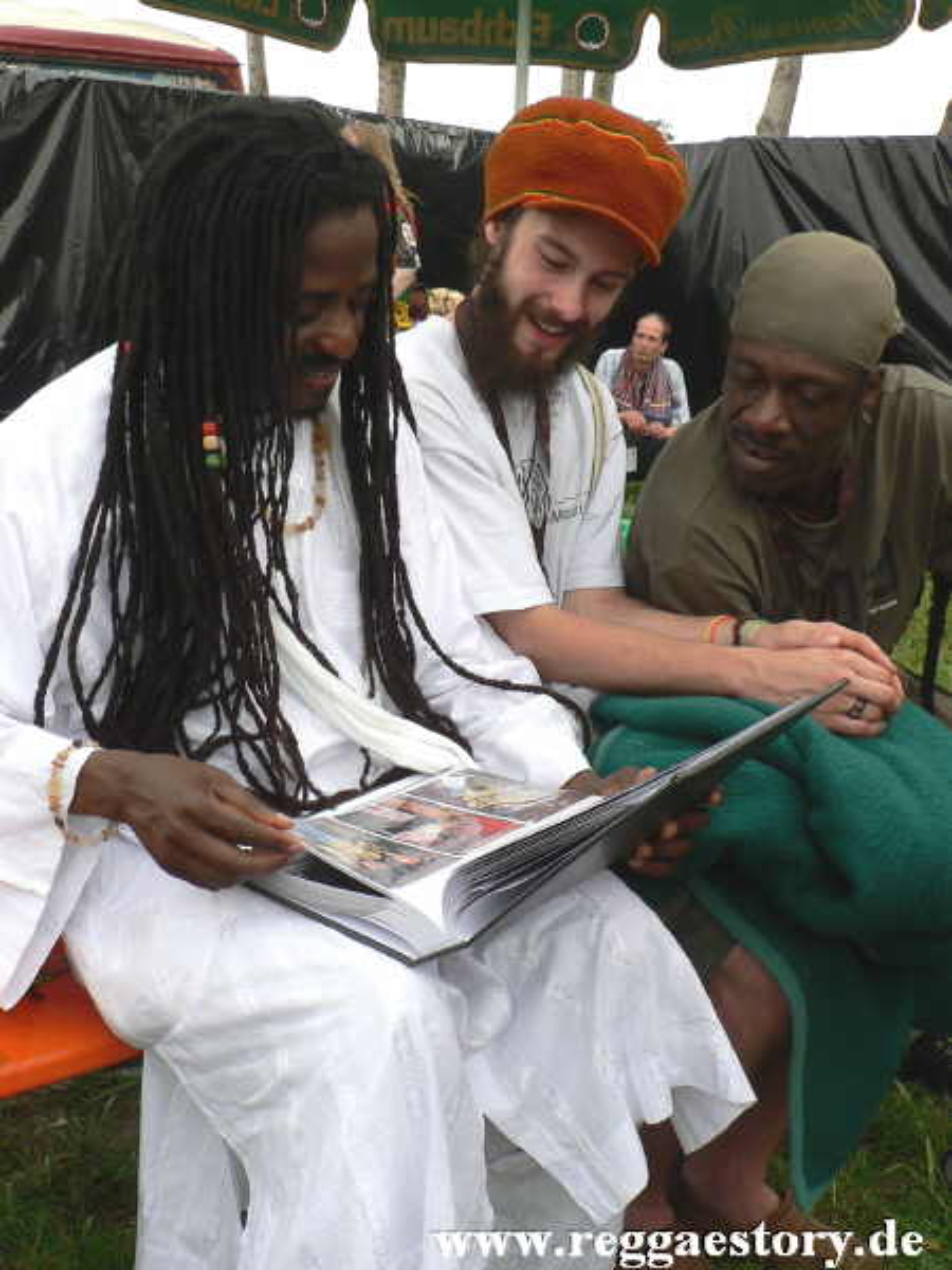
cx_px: 476
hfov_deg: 40.7
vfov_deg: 52.6
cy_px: 635
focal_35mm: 35
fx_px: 1283
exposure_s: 1/160
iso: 64
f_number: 4
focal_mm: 6
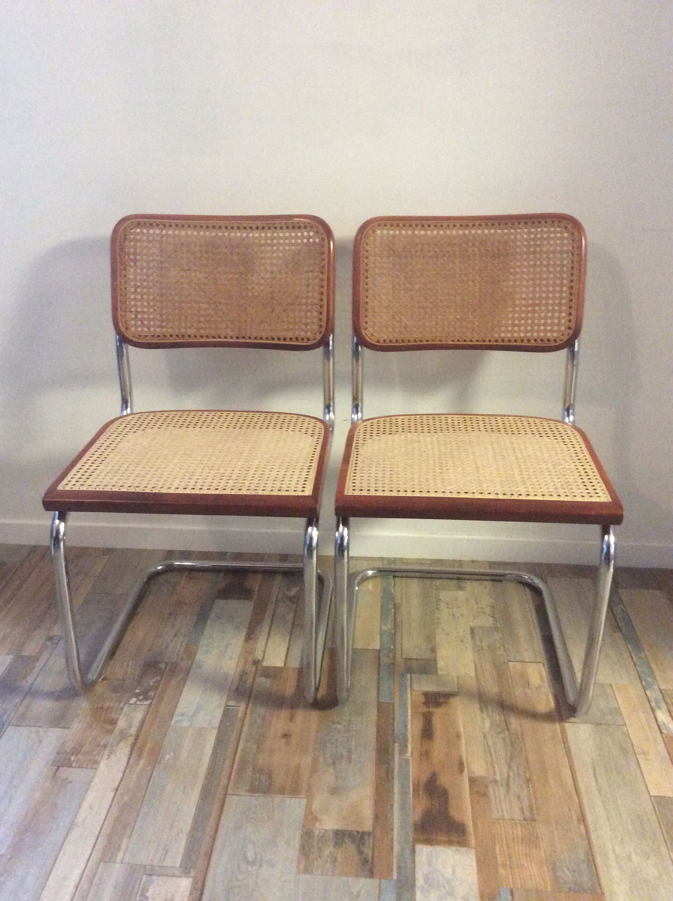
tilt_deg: -24.5
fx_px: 832
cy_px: 450
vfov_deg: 56.9
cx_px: 336
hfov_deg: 44.1
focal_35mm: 32
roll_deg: +1.0
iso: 320
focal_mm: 3.3
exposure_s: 1/17
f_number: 2.4
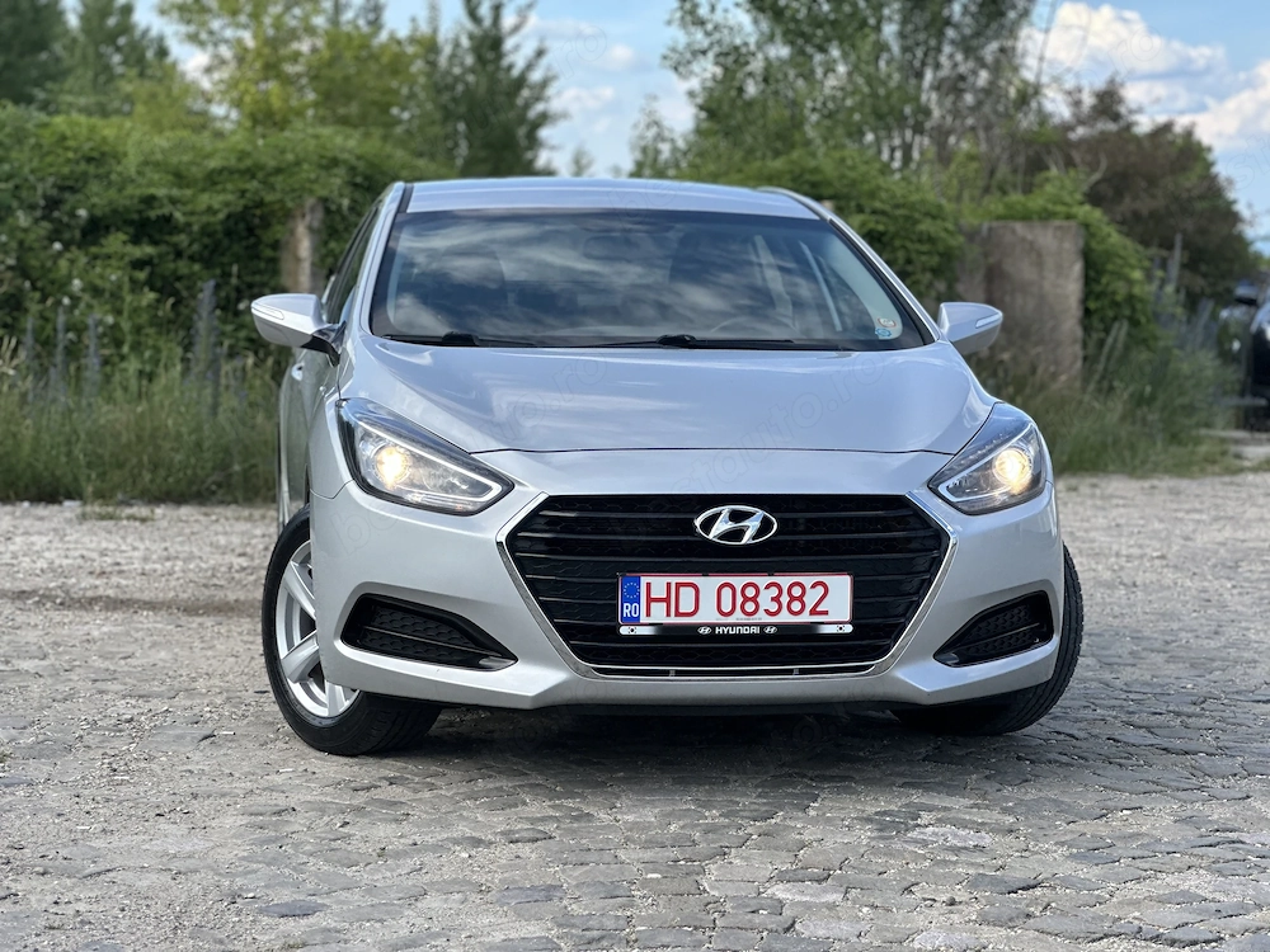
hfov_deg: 25.3
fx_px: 2825
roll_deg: +1.0
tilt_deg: -2.1
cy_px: 476
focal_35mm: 77
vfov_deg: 19.1
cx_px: 635
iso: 32
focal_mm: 9
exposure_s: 1/342
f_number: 2.8
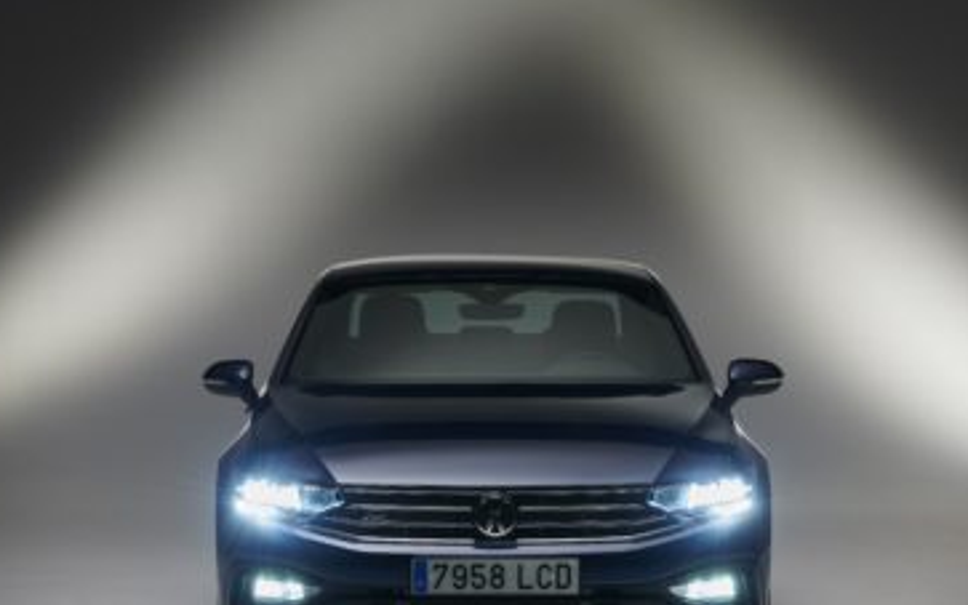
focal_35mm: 134
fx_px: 3536
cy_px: 374
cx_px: 484
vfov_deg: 9.8
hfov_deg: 15.6
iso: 100
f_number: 13
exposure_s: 1
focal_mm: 105
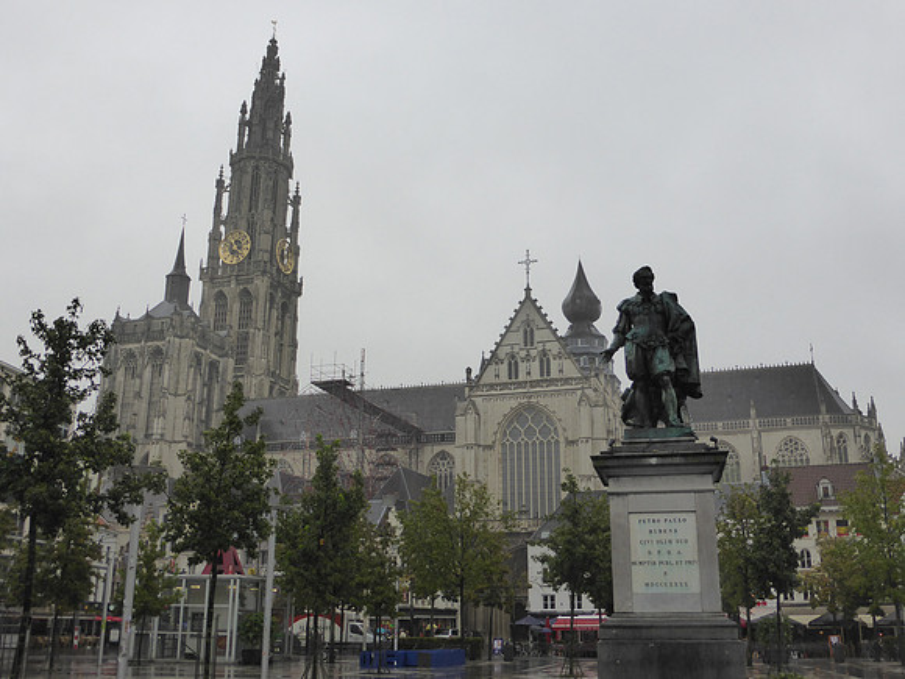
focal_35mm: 35
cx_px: 452
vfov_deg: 40.7
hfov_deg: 52.6
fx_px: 915
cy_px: 340
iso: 200
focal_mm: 6.1
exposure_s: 1/320
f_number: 3.7
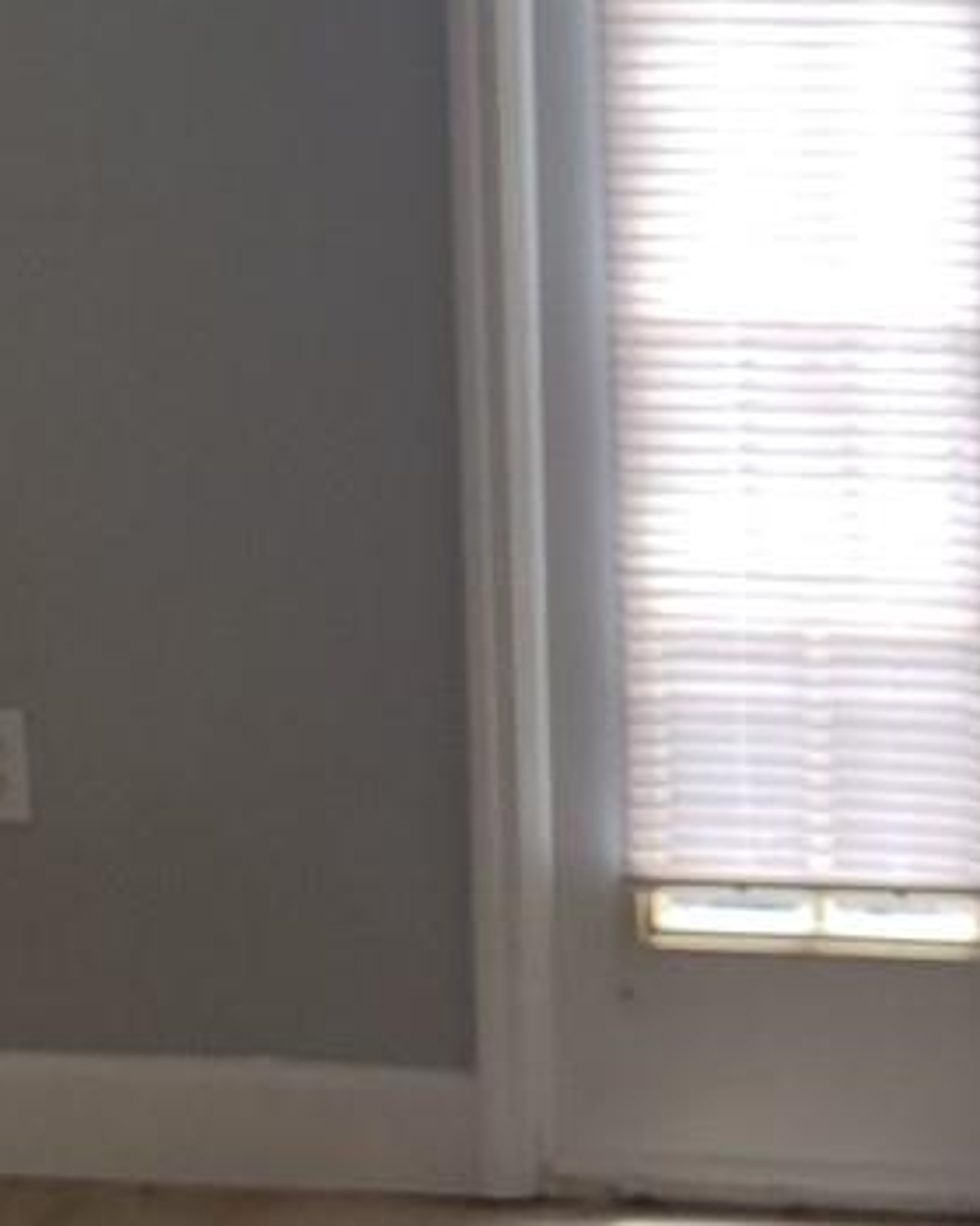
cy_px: 501
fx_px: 4206
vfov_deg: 16.6
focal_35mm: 116
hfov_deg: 13.1
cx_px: 942
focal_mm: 5.4
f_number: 1.8
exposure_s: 1/120
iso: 100
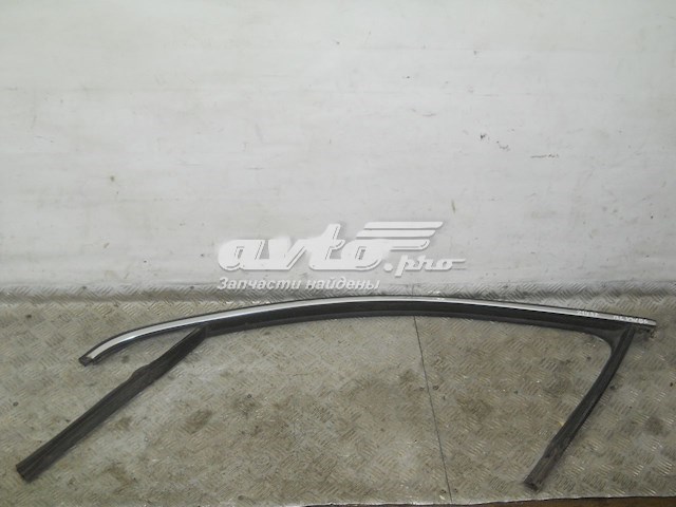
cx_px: 338
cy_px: 254
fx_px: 801
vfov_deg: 35.1
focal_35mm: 41
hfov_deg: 45.8
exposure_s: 1/30
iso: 125
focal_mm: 6.72
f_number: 3.1
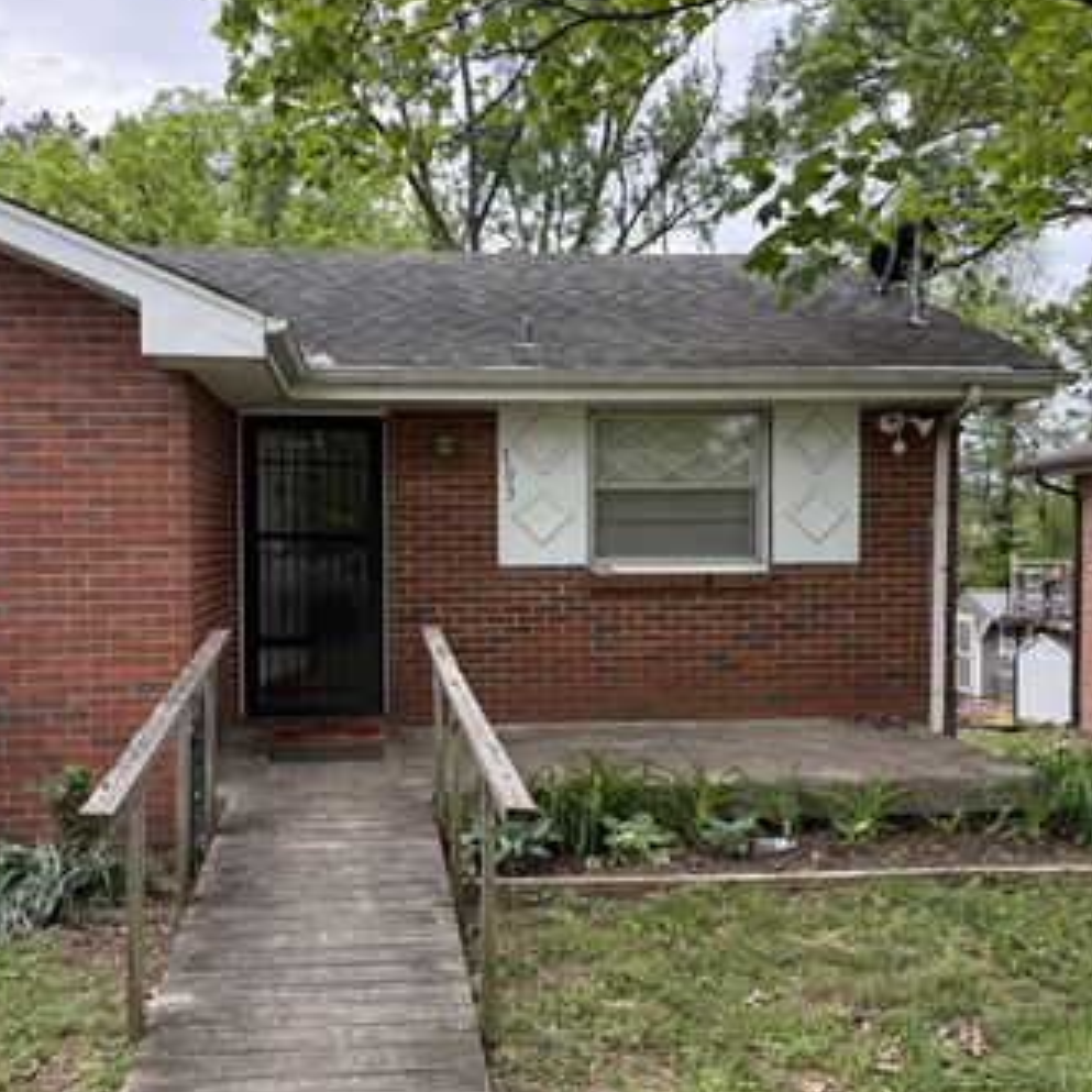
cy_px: 566
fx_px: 1142
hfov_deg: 50.9
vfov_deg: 51.1
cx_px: 465
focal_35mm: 32
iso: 100
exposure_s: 1/389
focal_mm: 6.76
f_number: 1.78
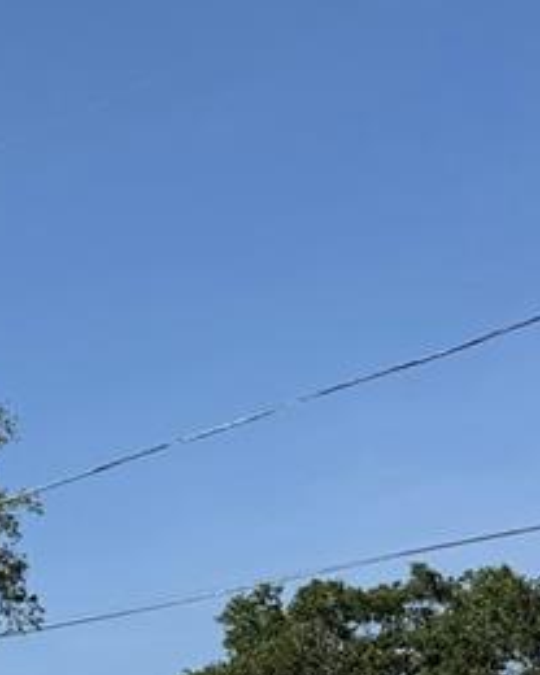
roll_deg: +3.7
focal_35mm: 108
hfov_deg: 13.2
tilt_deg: -3.1
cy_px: 1088
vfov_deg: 15.9
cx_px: -363
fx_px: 2158
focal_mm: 6.76
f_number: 1.78
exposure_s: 1/7353
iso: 80
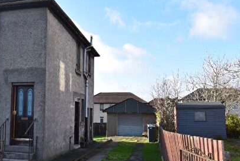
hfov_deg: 49.7
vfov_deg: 35.0
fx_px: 254
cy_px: 98
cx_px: 79
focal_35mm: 38
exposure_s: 1/160
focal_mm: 22
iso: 100
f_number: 6.3
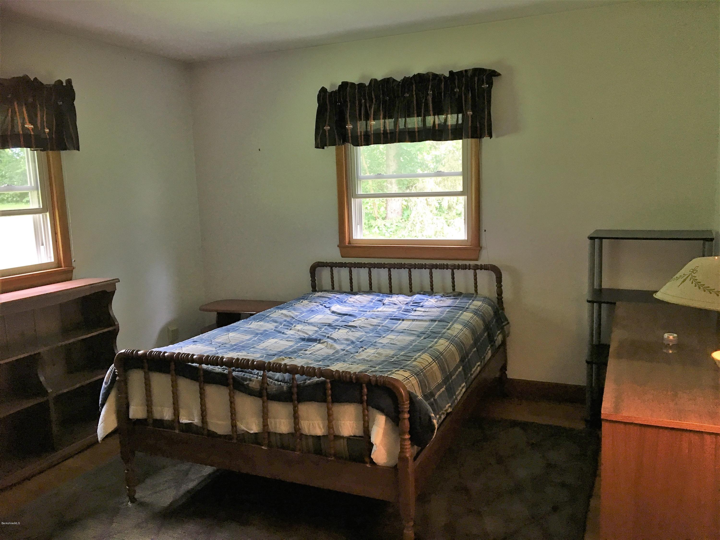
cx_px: 360
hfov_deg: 61.7
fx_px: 603
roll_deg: +2.5
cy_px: 270
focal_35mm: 29
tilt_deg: -8.3
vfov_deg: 48.2
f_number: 2.2
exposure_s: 1/30
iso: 40
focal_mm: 4.15
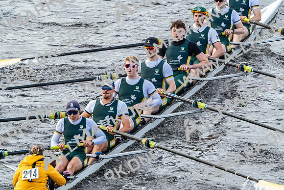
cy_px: 95
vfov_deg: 2.3
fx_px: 4734
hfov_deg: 3.4
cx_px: 142
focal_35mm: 600
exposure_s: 1/1250
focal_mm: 600
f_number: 6.3
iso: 1000
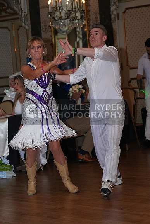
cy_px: 112
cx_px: 75
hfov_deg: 13.0
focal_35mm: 105
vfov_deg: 19.5
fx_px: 656
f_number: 4
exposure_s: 1/200
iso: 5000
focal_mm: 70
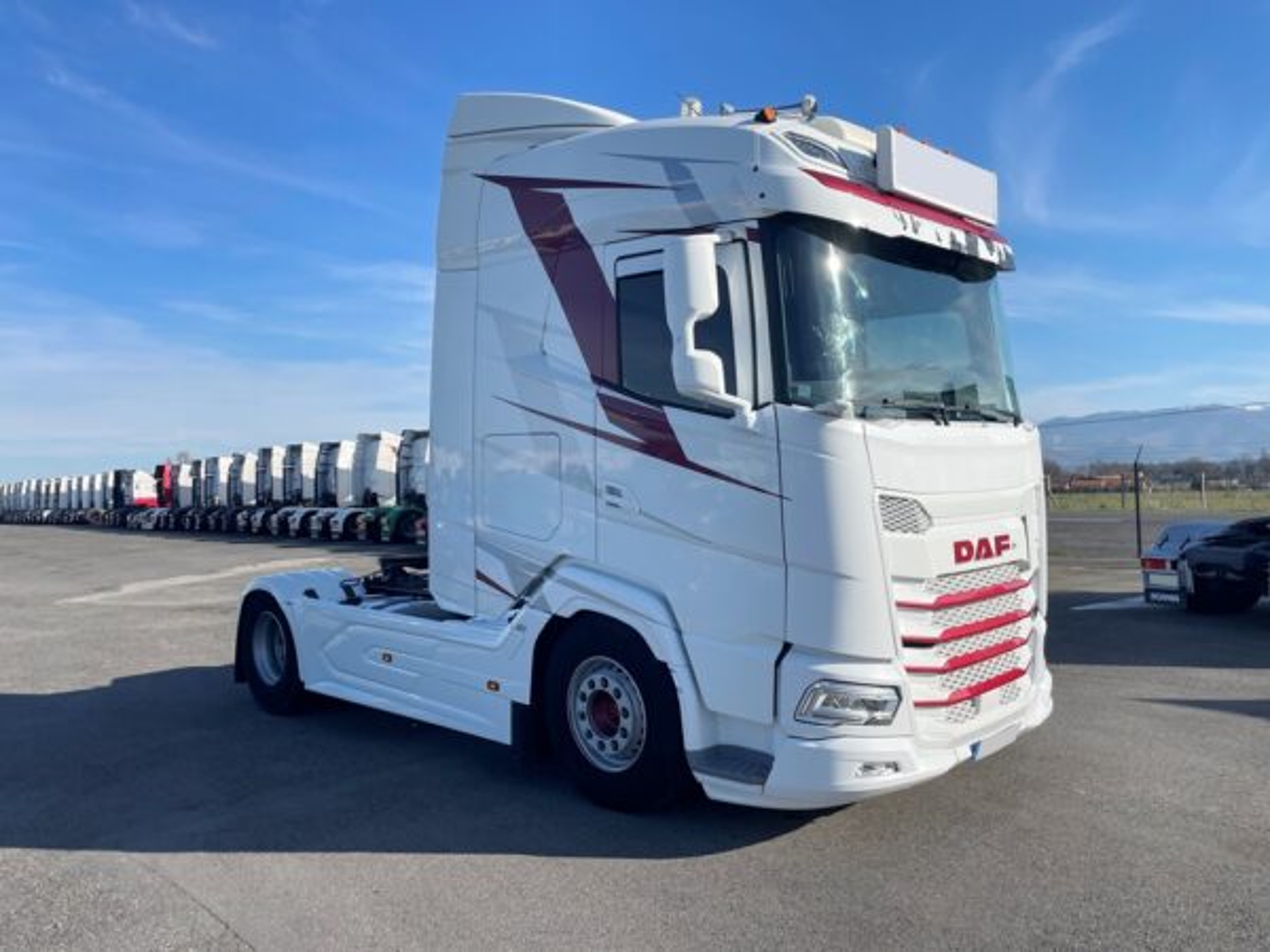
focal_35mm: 26
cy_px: 476
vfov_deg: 53.1
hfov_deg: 67.3
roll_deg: +3.0
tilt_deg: +4.0
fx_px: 954
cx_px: 635
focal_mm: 4.2
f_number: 1.6
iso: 32
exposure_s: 1/3731
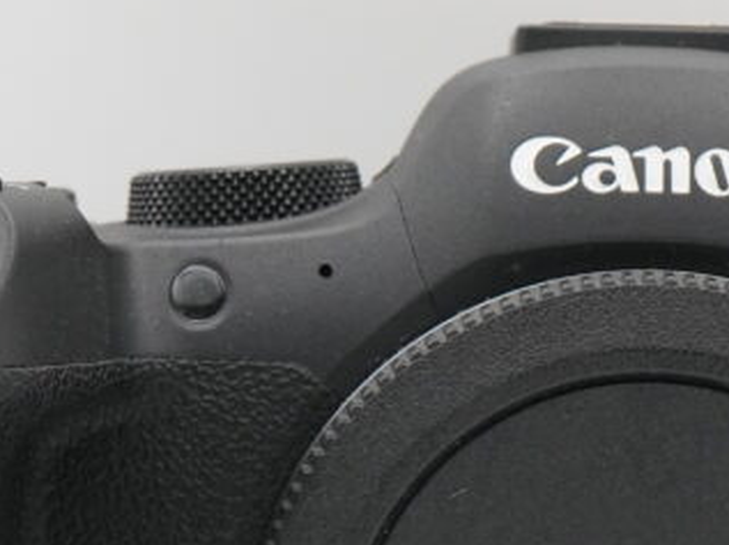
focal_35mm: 168
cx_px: 455
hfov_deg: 11.8
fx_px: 3534
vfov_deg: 8.8
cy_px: 583
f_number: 11
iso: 3200
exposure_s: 1/125
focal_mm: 54
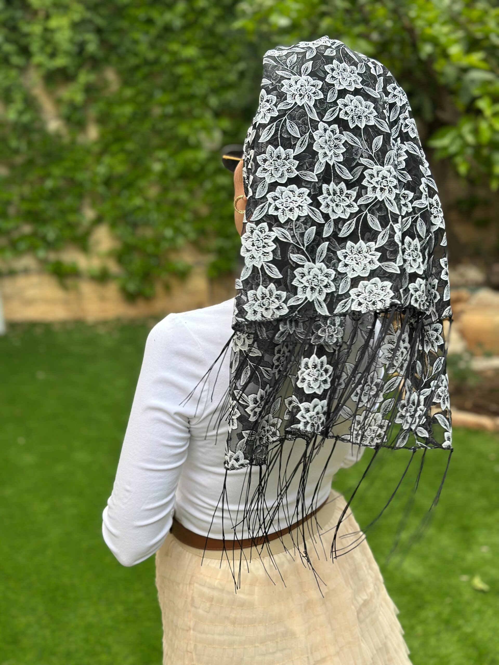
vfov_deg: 39.7
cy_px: 332
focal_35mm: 48
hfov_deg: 30.3
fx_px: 923
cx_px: 250
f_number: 1.78
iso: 80
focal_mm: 6.86
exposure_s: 1/709
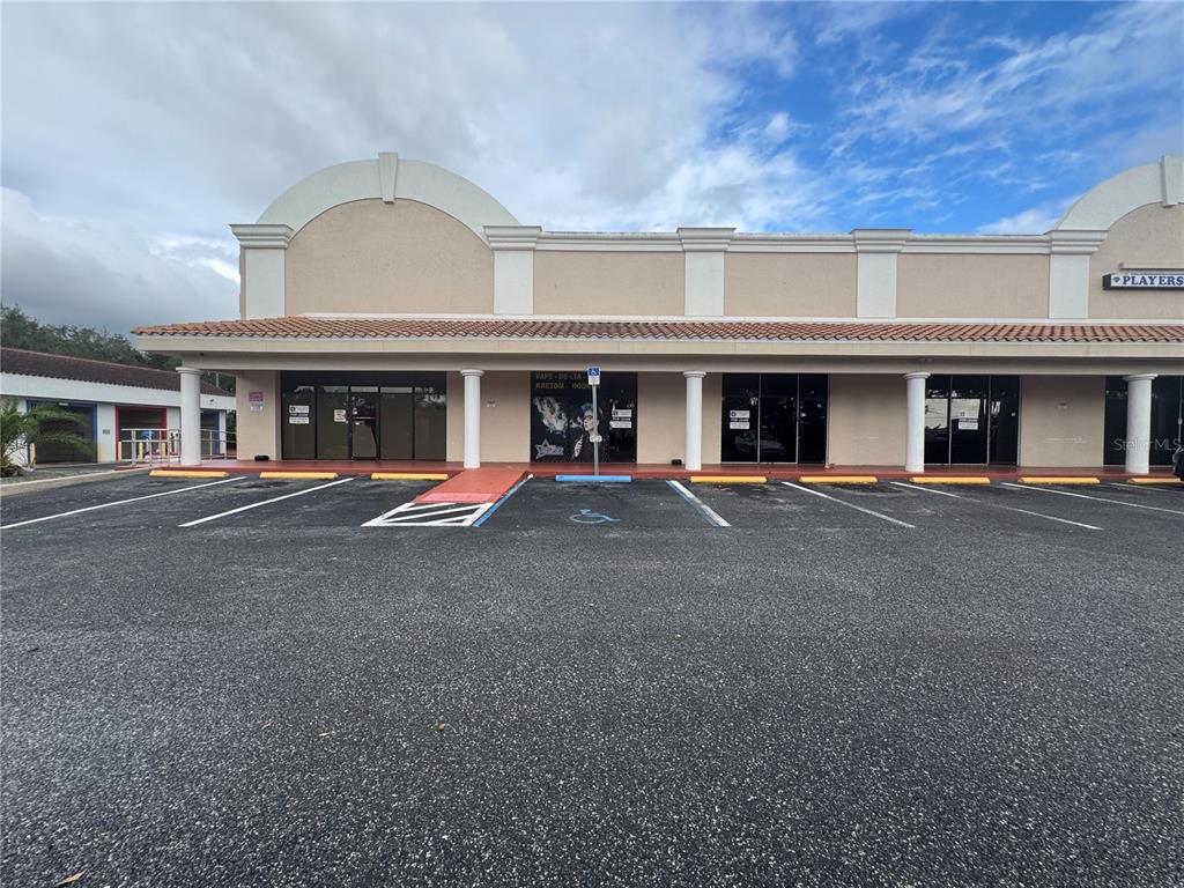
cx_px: 592
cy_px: 444
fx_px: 479
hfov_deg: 102.1
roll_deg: -0.8
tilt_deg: -2.1
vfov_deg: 85.7
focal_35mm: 14
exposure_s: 1/430
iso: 40
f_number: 2.2
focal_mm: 2.22
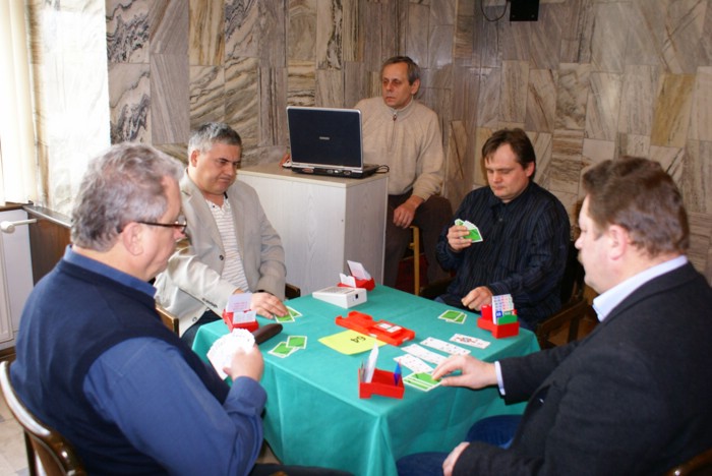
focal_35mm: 30
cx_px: 356
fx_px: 594
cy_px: 238
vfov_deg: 43.7
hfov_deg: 61.9
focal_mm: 20
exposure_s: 1/25
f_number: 4
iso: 400
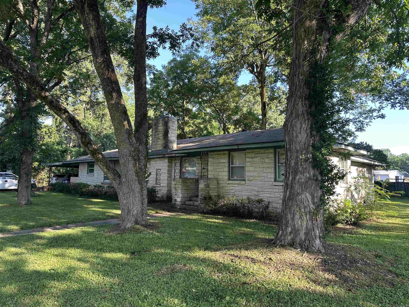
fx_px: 284
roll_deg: -1.4
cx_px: 204
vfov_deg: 56.8
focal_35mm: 24
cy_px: 154
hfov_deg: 71.6
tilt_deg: +5.3
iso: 80
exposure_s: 1/260
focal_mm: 6.86
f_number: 1.78
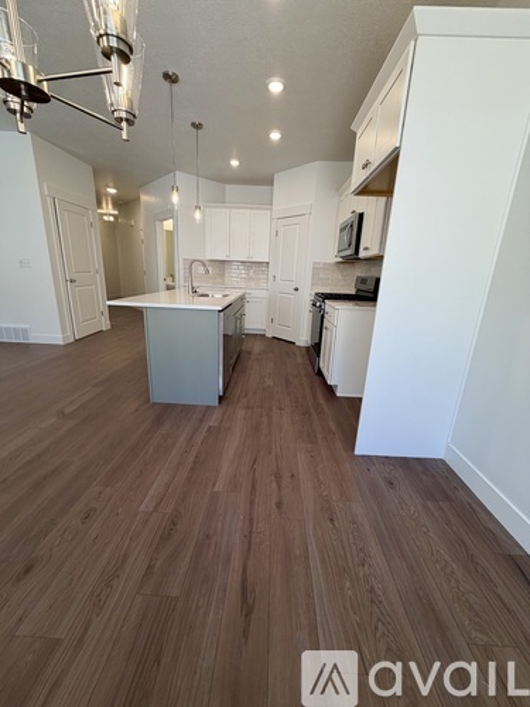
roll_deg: -2.3
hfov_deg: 85.7
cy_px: 354
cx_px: 265
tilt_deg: -14.8
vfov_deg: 102.1
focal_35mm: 14
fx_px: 286
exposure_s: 1/121
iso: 80
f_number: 2.2
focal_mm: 2.22
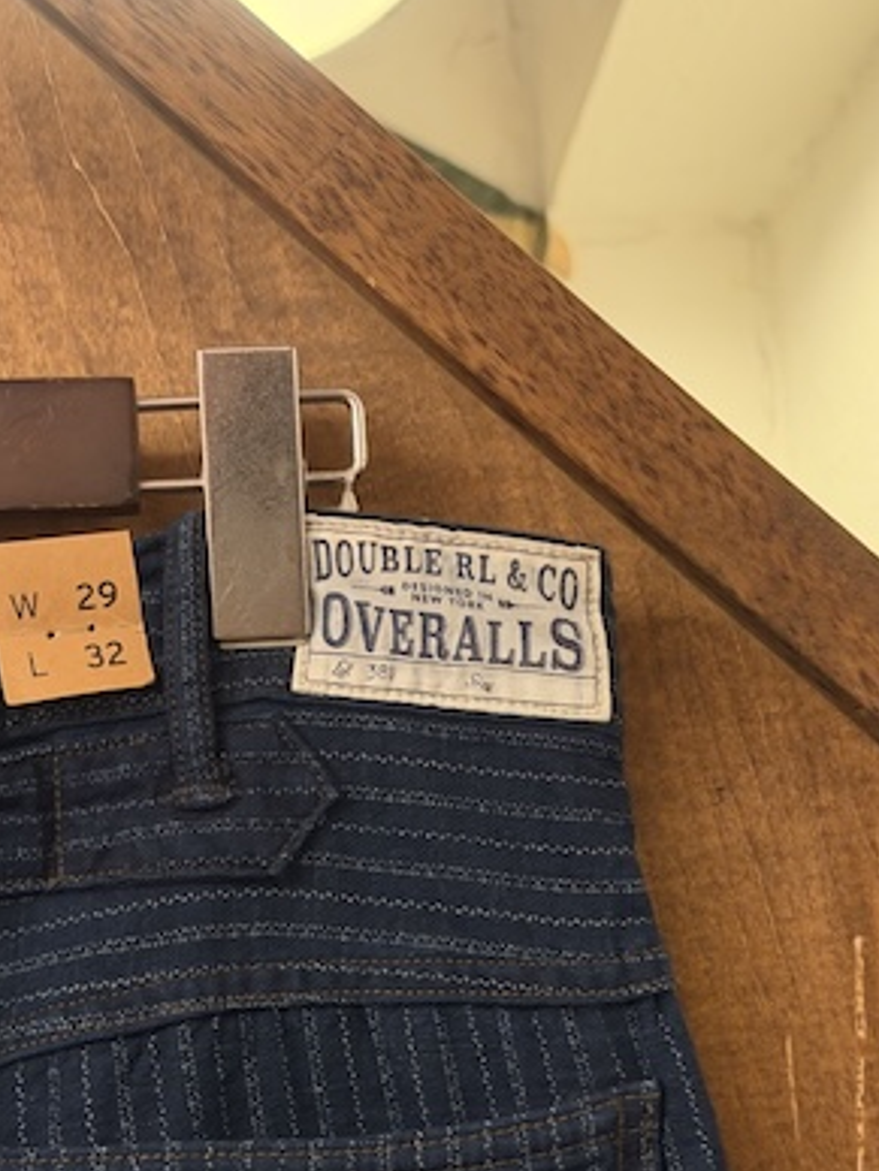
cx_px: 447
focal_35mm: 66
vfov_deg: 29.3
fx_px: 2235
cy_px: 744
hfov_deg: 22.3
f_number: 1.78
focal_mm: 6.76
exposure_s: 1/30
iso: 640
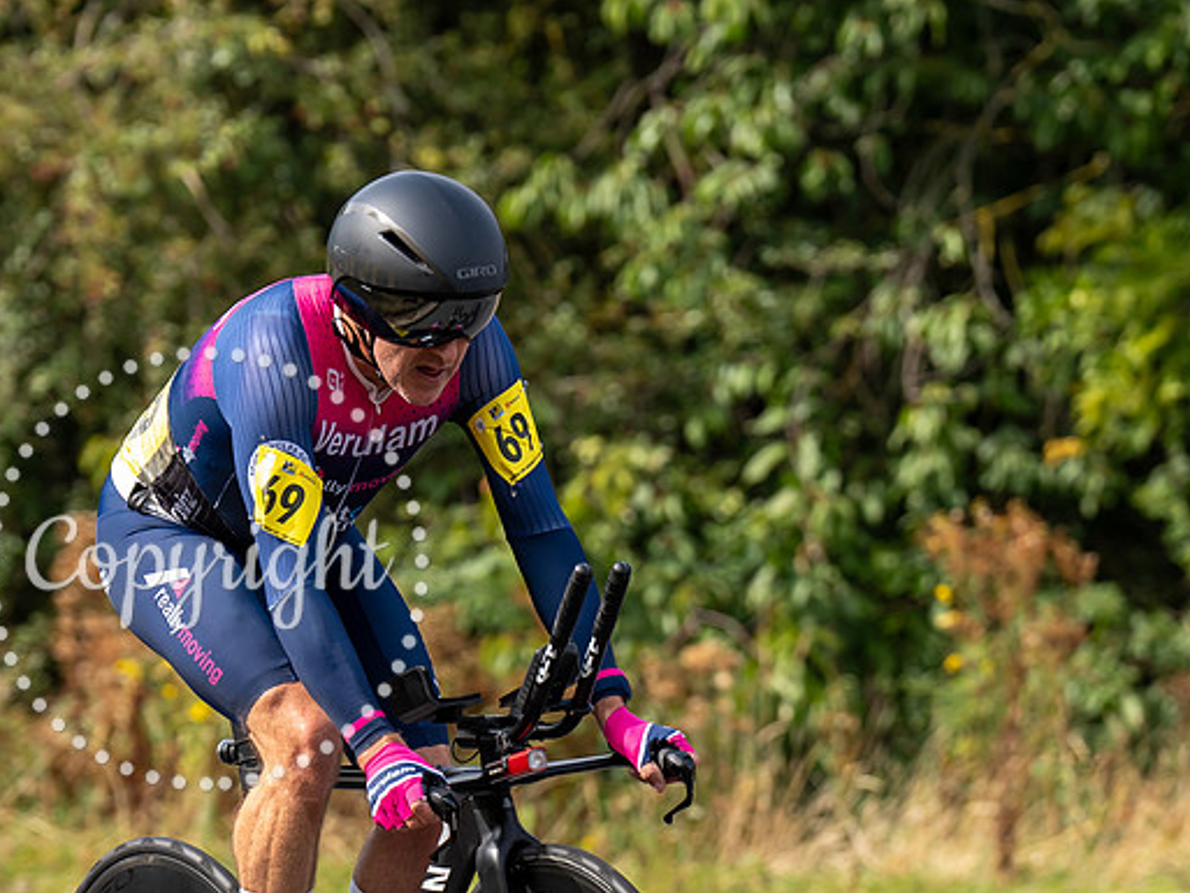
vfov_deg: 3.7
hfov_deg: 5.0
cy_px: 576
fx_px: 13651
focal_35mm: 397
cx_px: 536
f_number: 4
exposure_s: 1/1000
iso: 125
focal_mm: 163
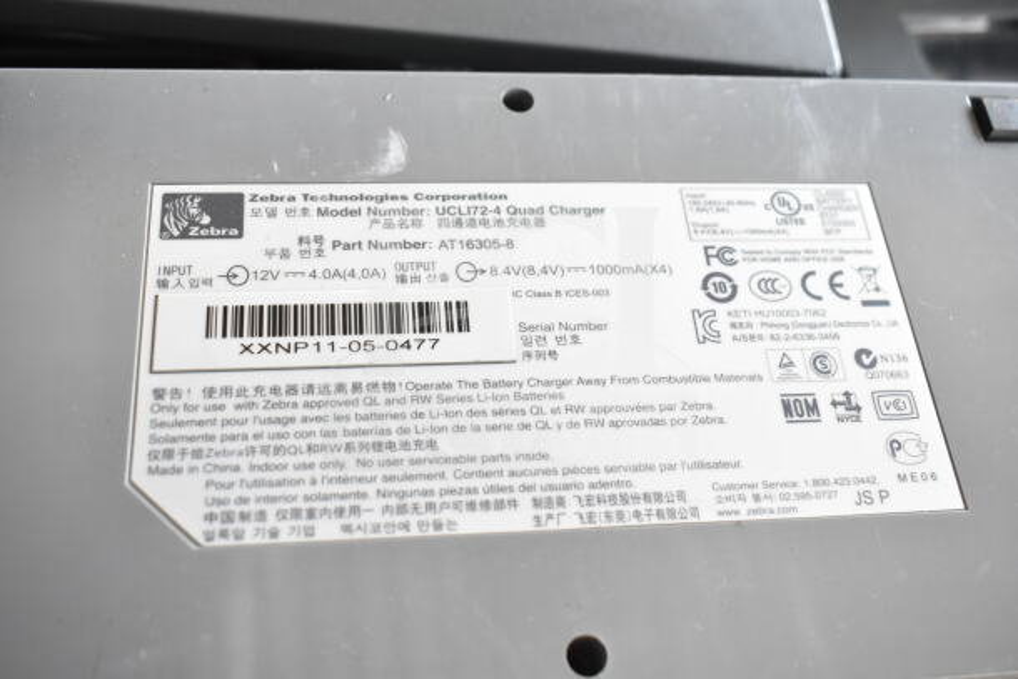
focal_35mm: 39
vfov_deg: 34.2
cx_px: 509
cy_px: 340
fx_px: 1103
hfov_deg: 49.5
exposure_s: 1/125
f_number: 5.6
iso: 1600
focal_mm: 26
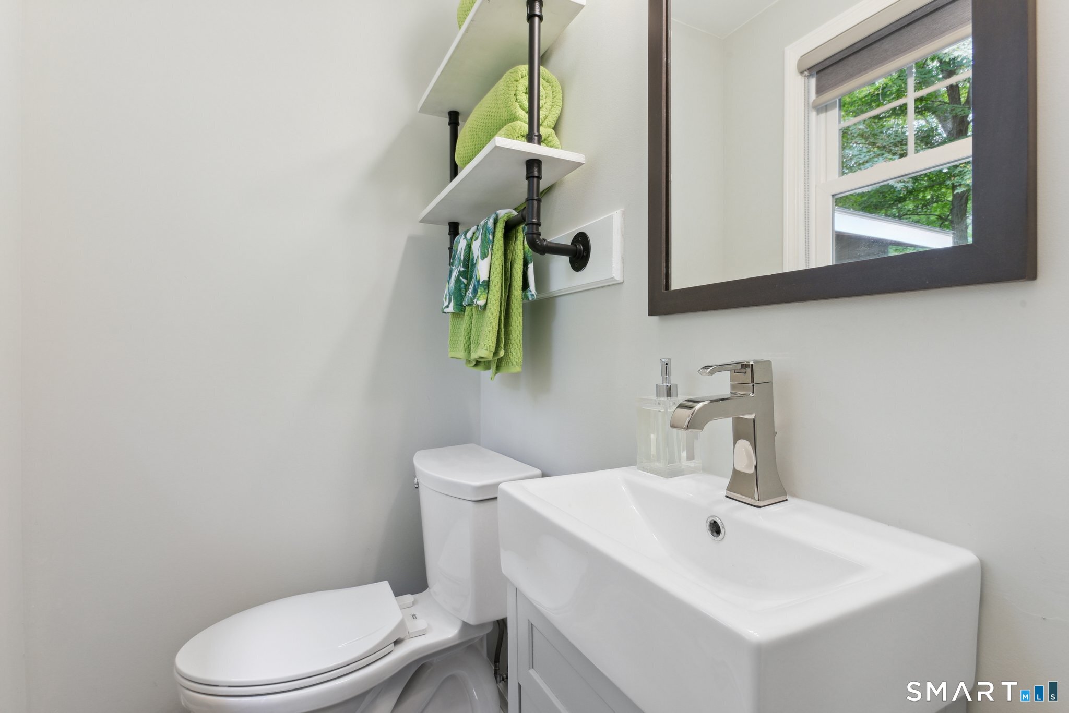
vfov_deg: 70.5
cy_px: 356
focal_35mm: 17
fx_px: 505
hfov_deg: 93.3
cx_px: 534
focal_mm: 17
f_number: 11
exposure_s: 1/13
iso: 400
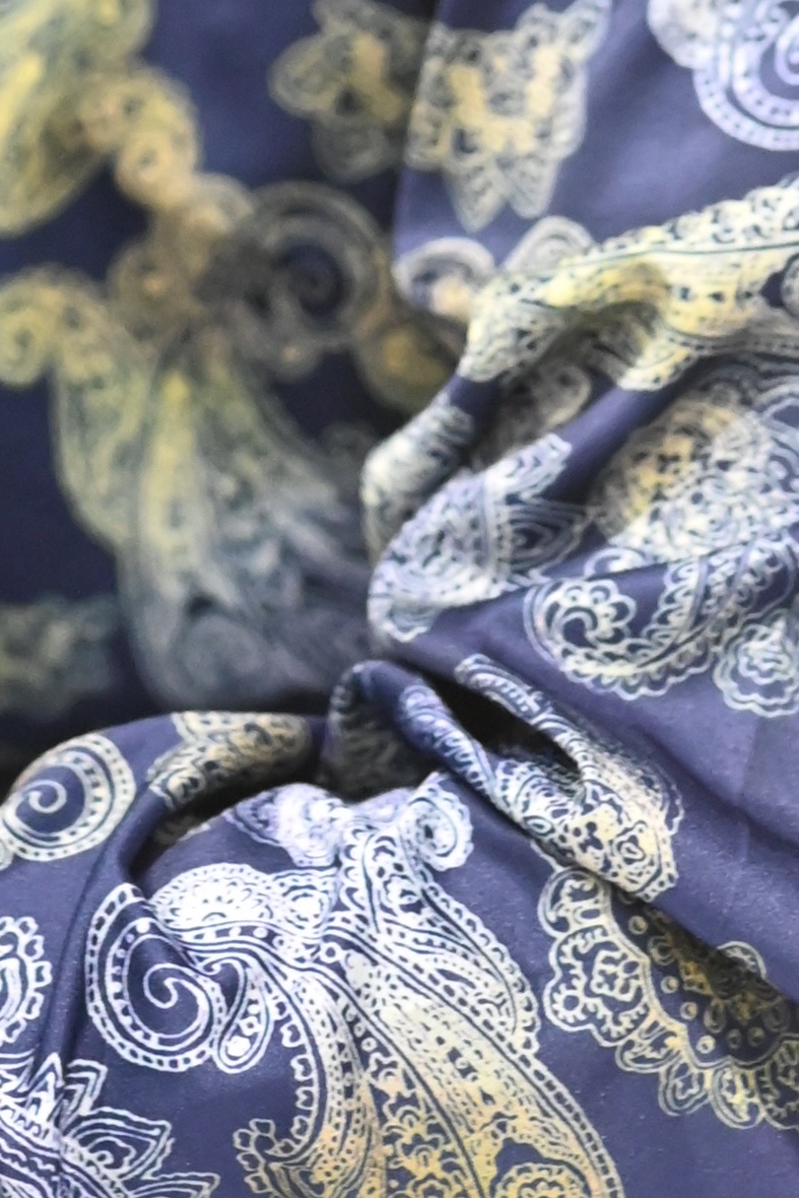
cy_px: -419
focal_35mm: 174
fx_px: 5791
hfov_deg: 7.8
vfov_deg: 11.5
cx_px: -261
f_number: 2.8
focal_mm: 35
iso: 3200
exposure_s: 1/60
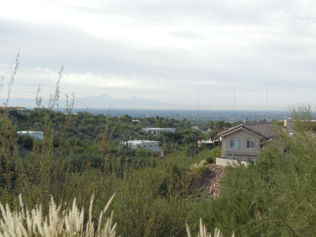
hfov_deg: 29.4
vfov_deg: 22.3
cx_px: 158
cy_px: 118
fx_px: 602
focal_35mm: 66
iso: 125
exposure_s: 1/640
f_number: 4.2
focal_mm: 10.9
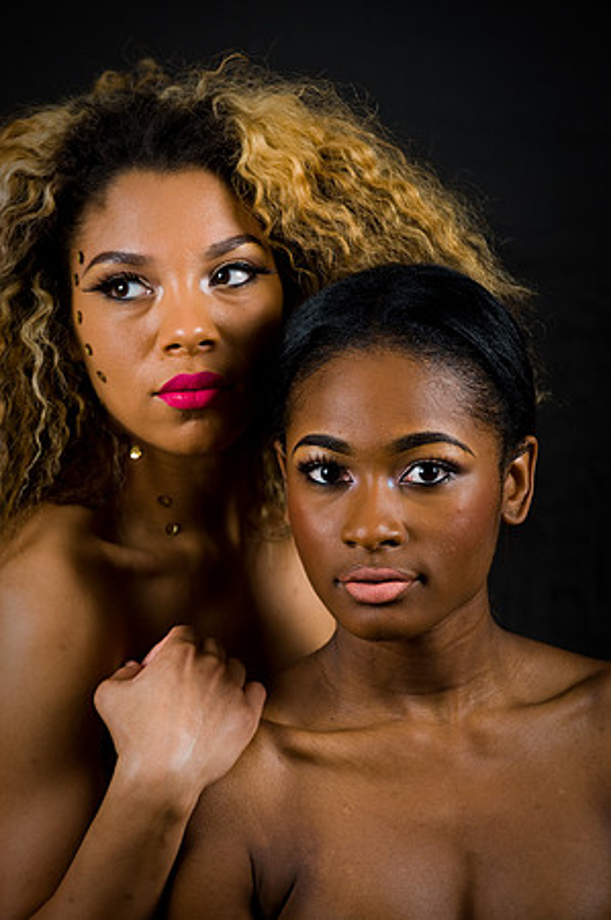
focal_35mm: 160
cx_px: 306
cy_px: 460
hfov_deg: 8.6
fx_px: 4082
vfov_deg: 12.9
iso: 200
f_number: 5.6
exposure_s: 1/125
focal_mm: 160
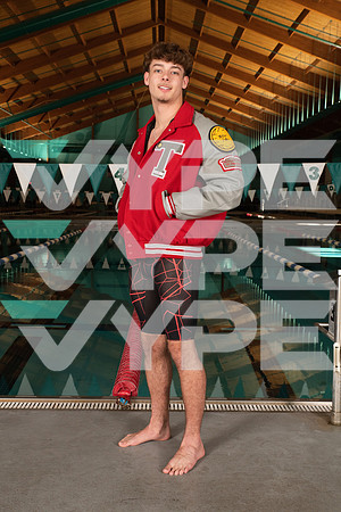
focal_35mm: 40
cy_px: 256
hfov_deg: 33.4
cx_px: 170
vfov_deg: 48.5
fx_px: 568
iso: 800
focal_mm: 40
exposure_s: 1/250
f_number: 7.1
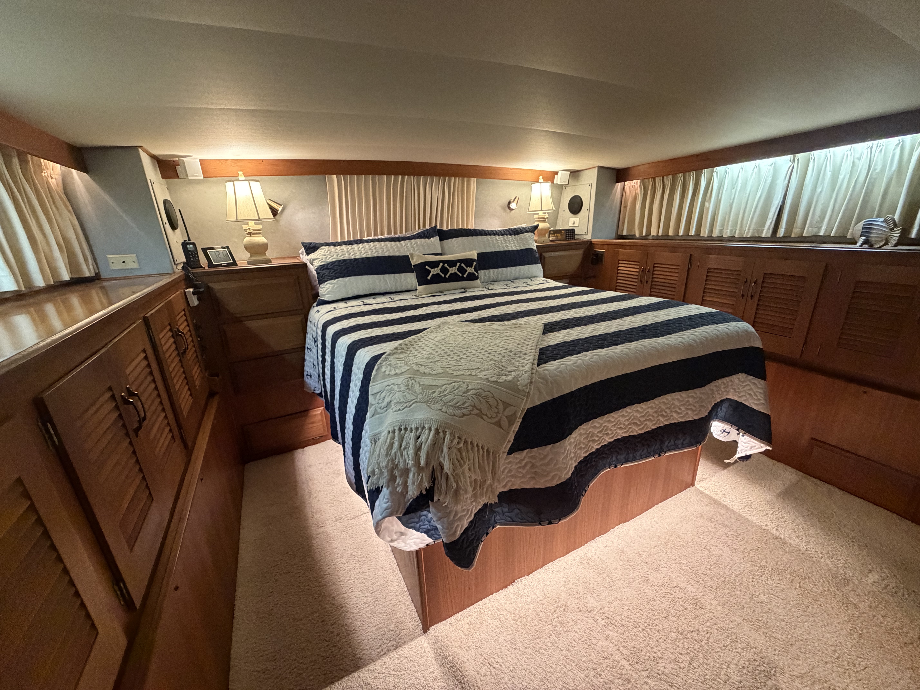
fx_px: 372
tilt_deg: -20.0
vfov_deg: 85.7
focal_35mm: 14
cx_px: 460
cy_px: 345
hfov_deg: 102.1
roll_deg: +2.2
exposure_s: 1/60
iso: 640
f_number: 2.2
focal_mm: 2.22
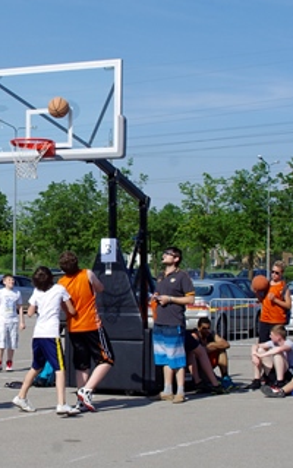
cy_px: 242
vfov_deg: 22.6
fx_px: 1175
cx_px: -23
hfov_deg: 13.9
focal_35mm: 92
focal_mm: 30
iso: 200
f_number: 8
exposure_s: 1/500
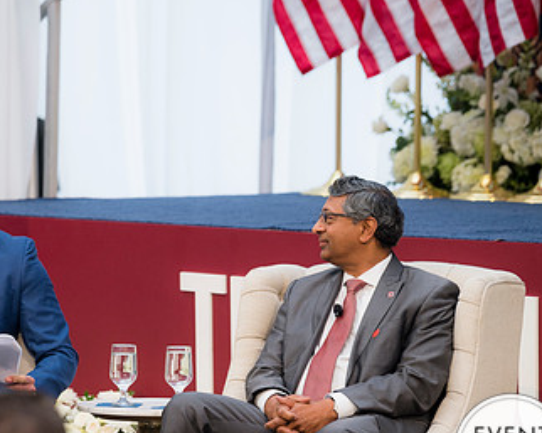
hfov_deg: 7.6
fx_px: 4071
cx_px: 136
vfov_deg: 6.1
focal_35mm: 254
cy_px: 237
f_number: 4
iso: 560
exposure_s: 1/160
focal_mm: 150
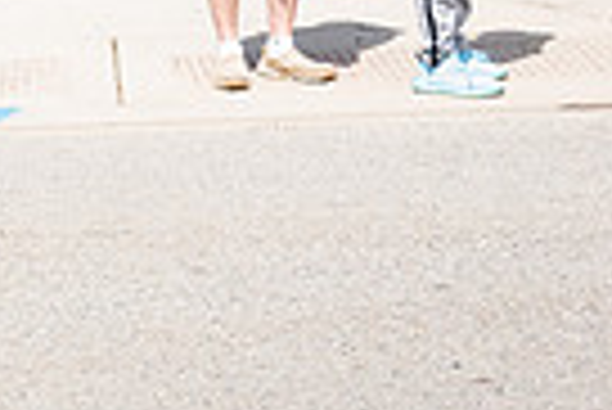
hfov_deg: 10.8
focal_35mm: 171
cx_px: -666
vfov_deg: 8.0
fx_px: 2910
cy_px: -20
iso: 1000
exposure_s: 1/800
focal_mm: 40
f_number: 7.1
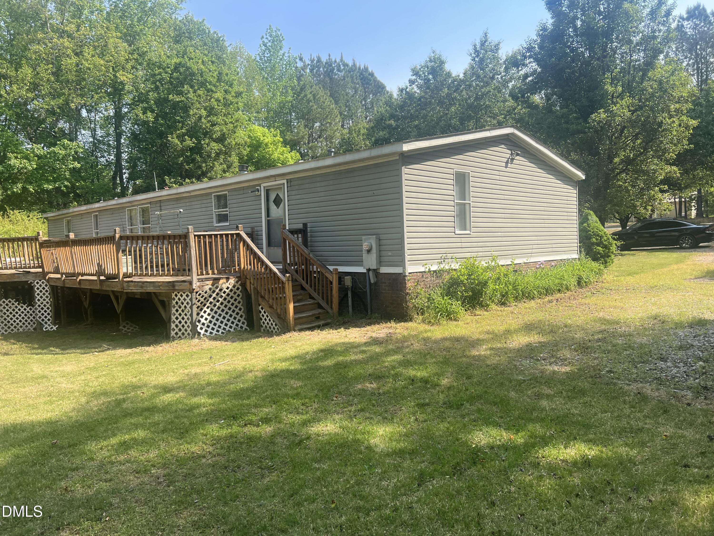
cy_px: 268
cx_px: 357
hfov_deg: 67.3
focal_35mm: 26
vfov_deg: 53.1
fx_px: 536
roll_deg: +0.4
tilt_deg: +2.0
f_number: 1.5
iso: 50
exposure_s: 1/1361
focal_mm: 5.7
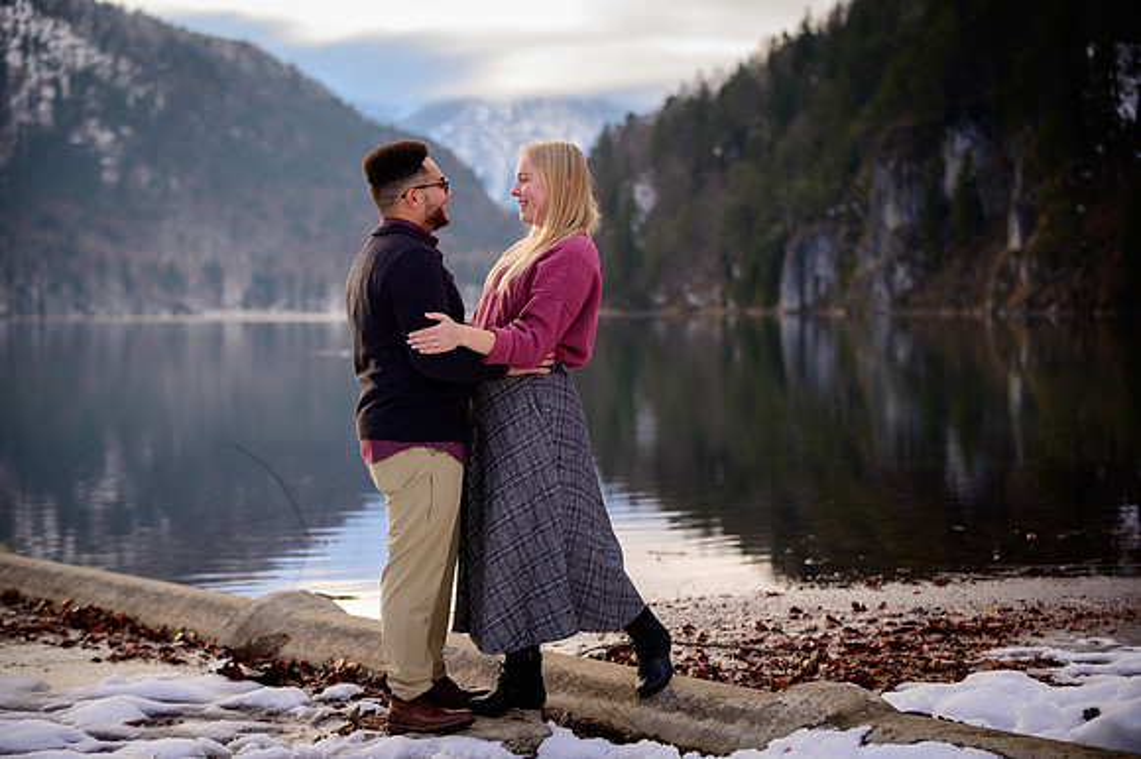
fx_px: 2471
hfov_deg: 26.0
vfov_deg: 17.5
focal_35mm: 78
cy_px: 380
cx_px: 570
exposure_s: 1/500
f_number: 2.8
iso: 250
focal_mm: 78
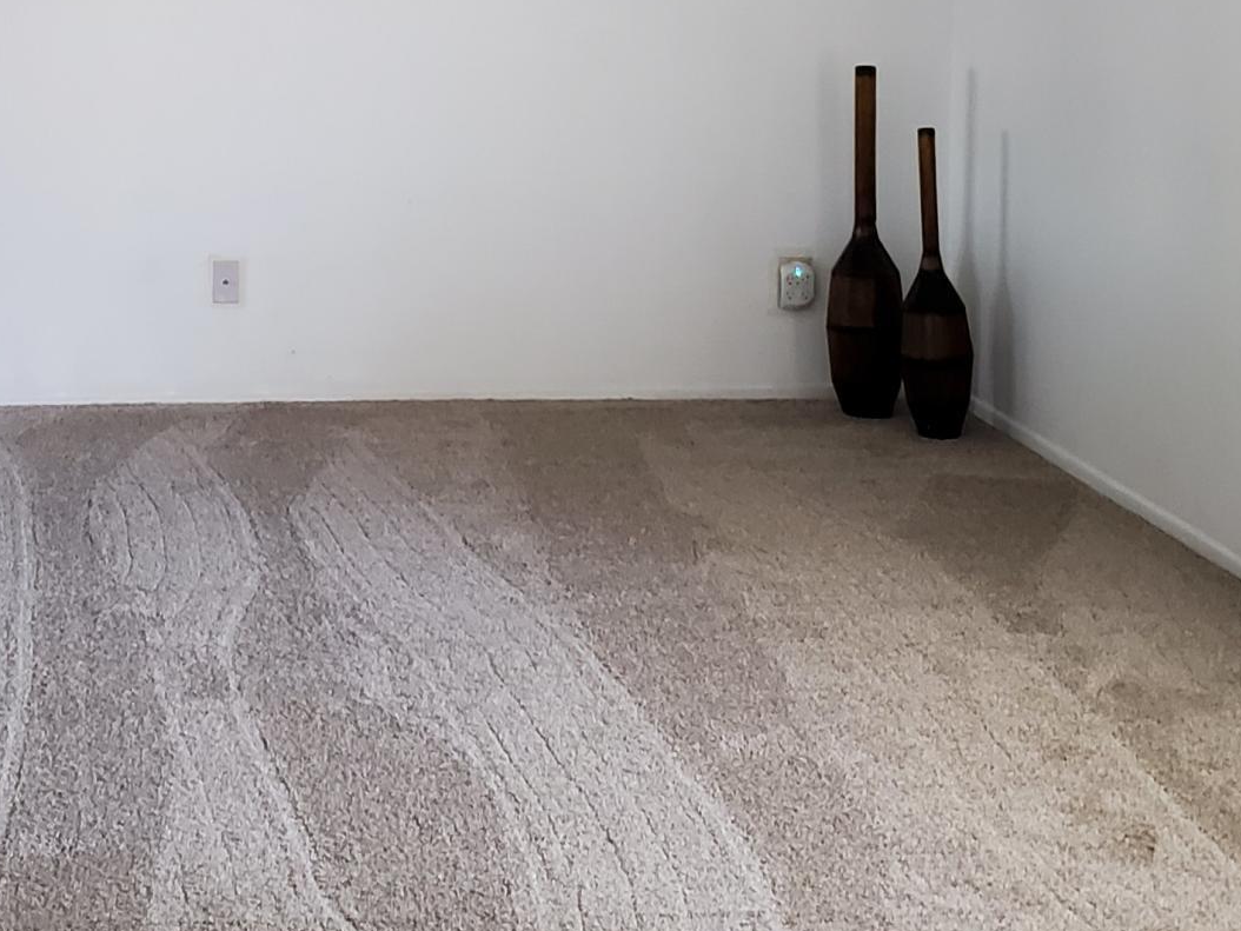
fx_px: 2654
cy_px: 49
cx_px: 264
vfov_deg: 19.5
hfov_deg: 25.9
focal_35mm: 74
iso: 200
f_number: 1.5
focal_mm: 4.3
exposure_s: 1/40
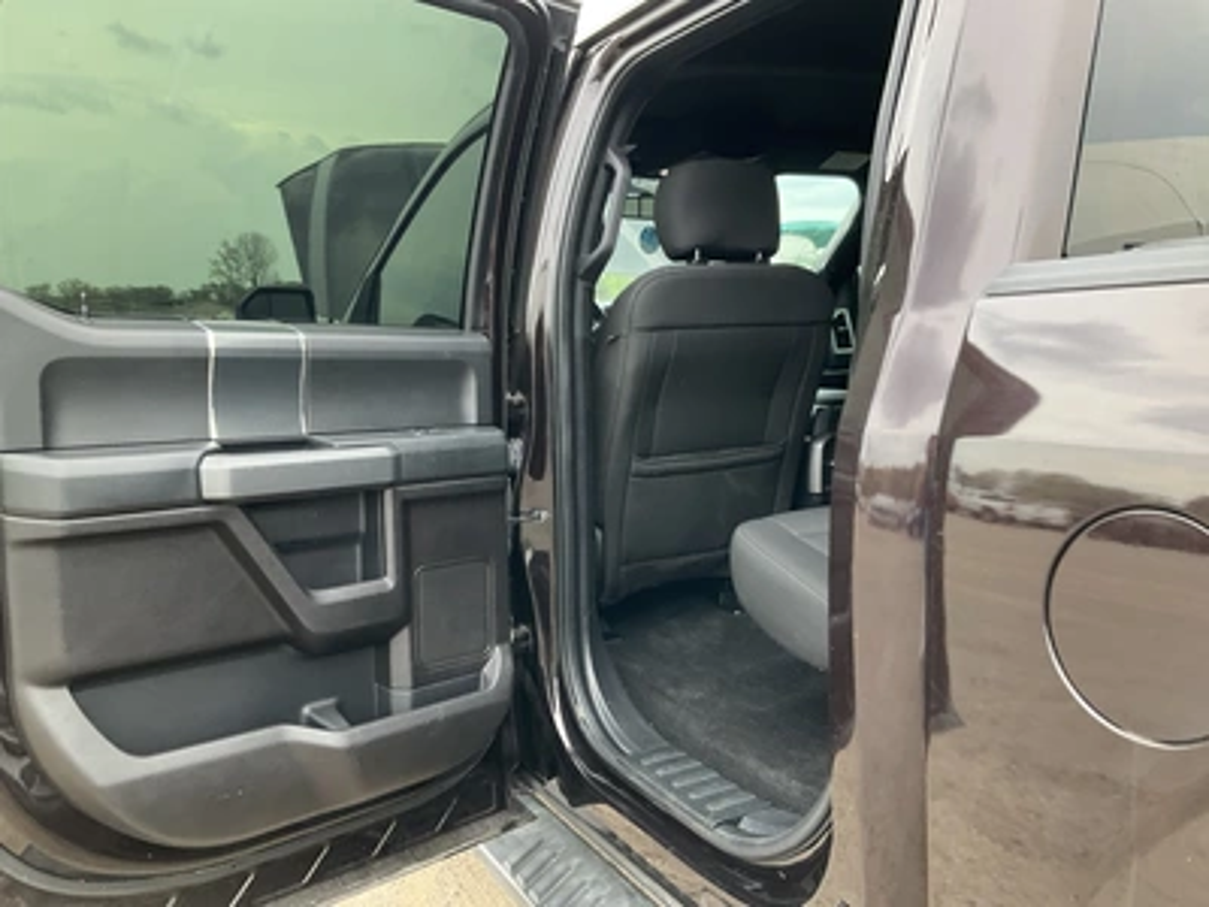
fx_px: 1013
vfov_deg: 48.2
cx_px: 604
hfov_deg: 61.7
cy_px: 454
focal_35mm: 29
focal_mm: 3
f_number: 1.8
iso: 32
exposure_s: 1/122
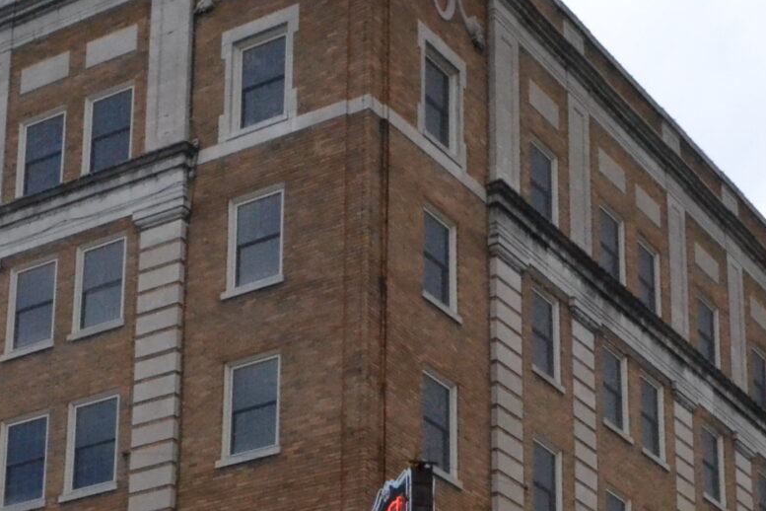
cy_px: 644
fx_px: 1894
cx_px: 300
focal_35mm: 89
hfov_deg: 22.8
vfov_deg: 14.8
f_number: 18
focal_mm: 18
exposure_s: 1/640
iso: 3200
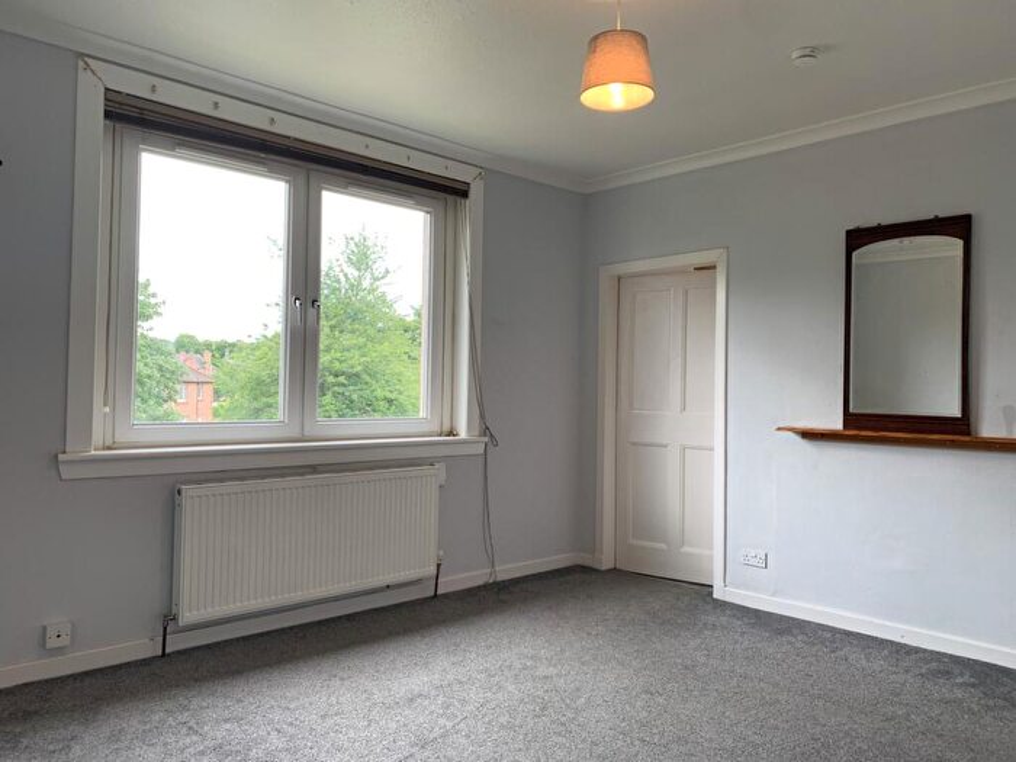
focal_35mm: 26
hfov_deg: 67.3
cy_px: 381
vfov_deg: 53.1
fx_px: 763
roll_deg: -0.1
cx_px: 508
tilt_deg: +2.0
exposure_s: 1/121
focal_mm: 4.25
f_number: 1.8
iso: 80
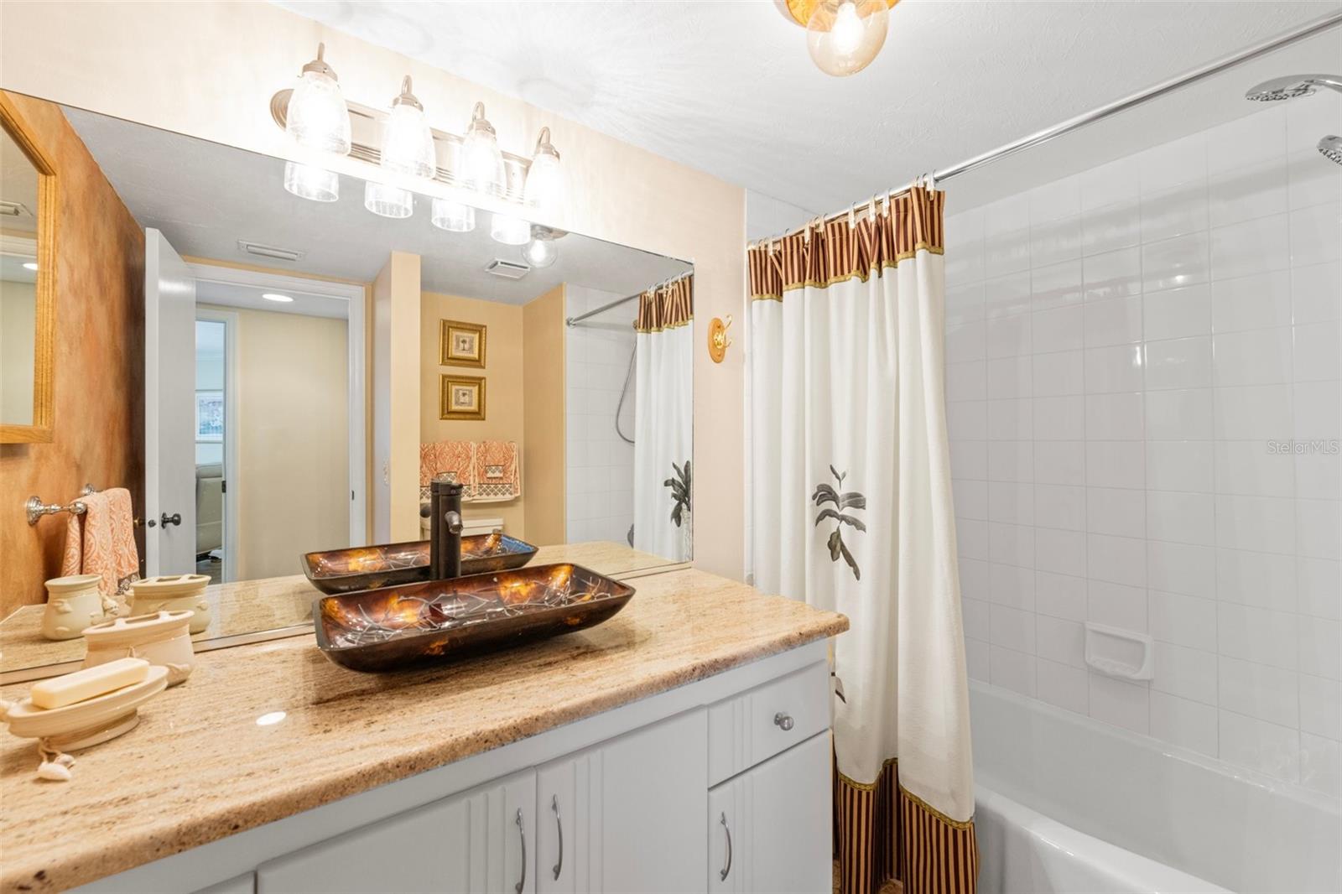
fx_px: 522
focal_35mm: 14
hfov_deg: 104.3
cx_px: 671
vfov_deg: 81.2
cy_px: 447
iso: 800
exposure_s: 1/13
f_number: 8
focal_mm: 14
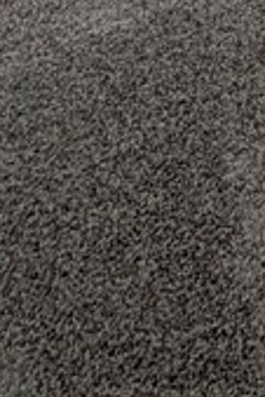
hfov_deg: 9.0
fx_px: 1521
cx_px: 645
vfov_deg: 9.5
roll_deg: -0.2
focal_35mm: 138
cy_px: -954
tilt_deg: -11.6
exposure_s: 1/120
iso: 100
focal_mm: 2.22
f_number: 2.2
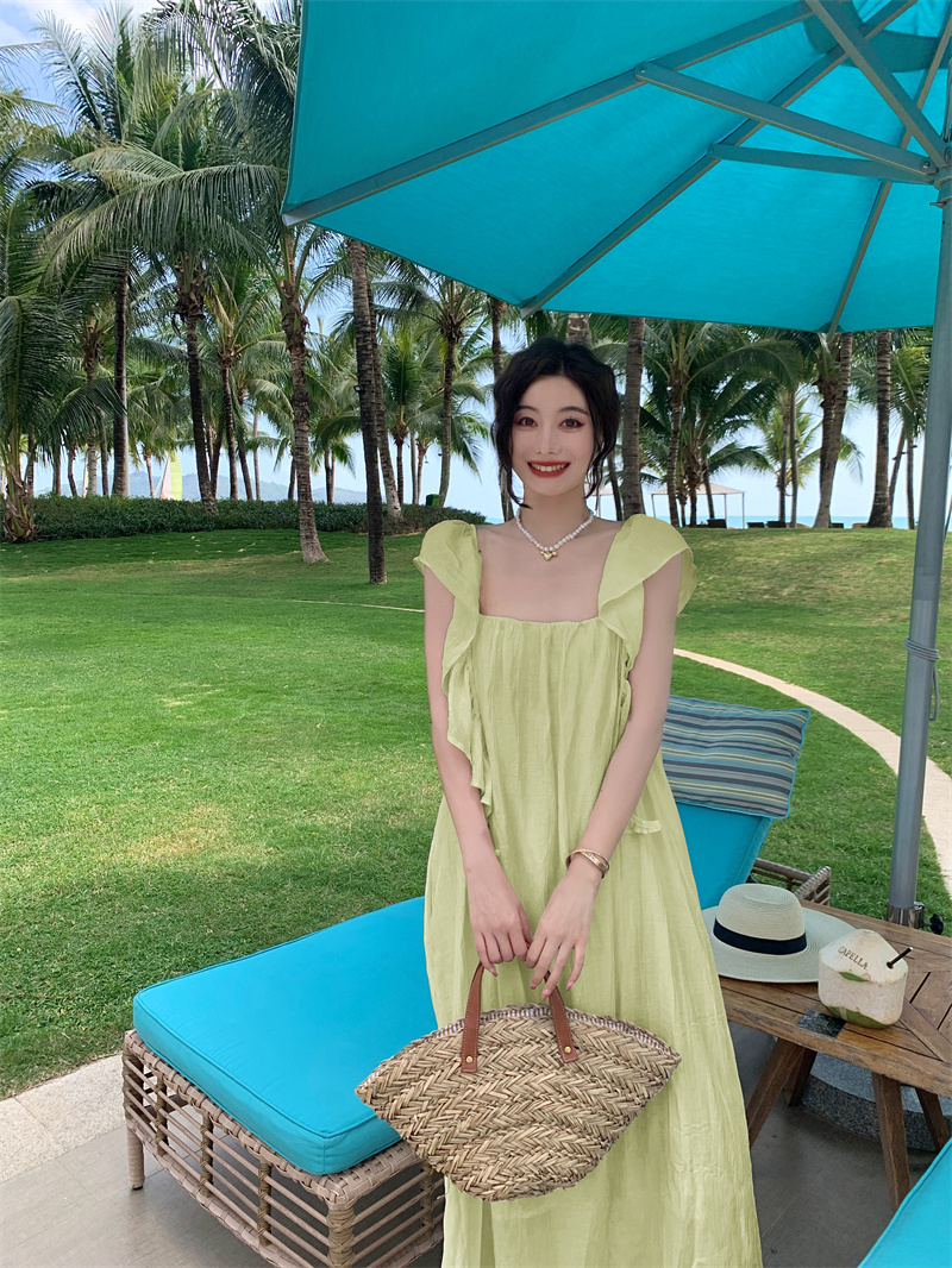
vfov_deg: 67.3
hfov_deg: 53.1
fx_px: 953
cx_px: 476
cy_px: 634
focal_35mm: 26
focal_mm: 4.25
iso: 25
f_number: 1.8
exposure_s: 1/483
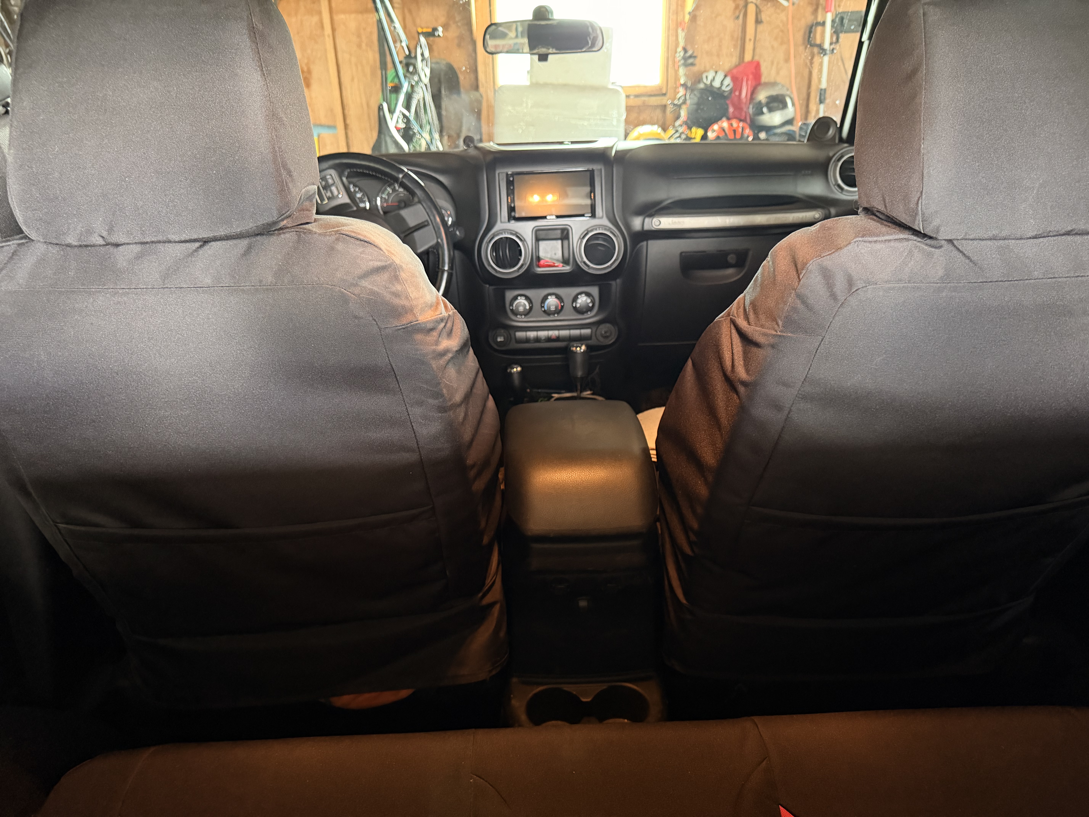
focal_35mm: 24
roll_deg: +3.3
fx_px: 755
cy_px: 408
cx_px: 544
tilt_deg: -22.8
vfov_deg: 56.8
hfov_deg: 71.6
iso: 1000
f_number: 1.78
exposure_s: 1/31
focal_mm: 6.76
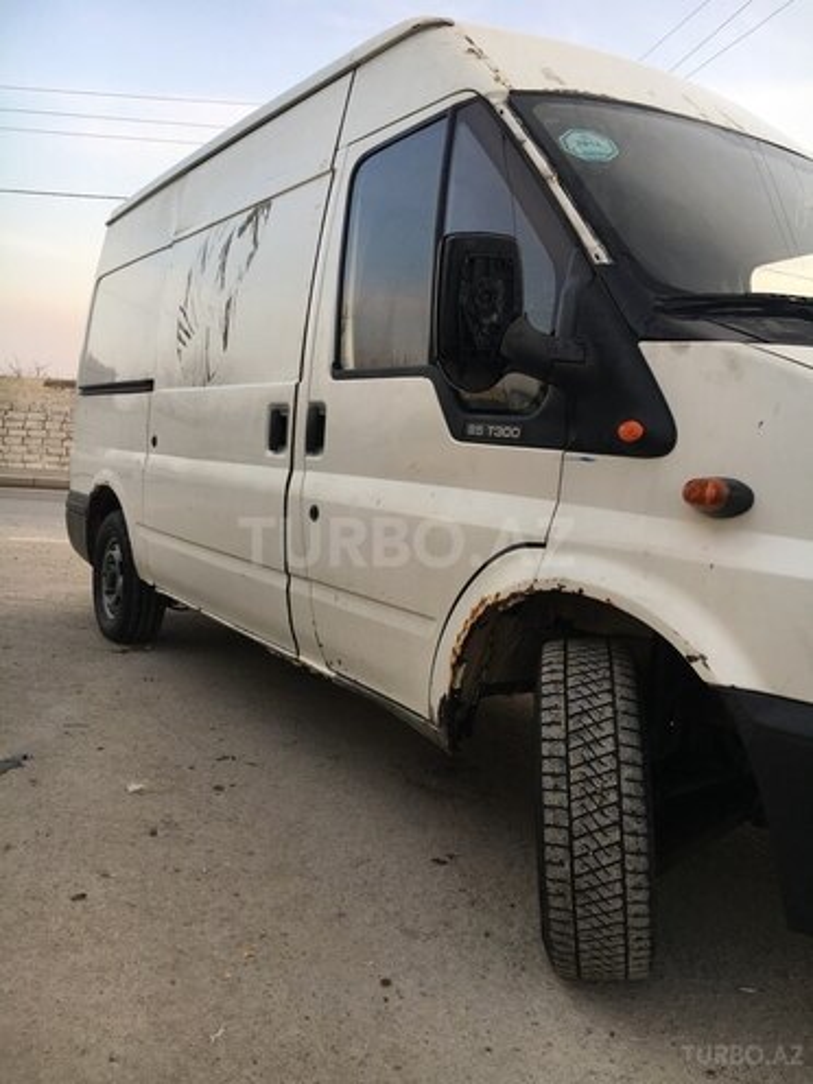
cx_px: 406
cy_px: 542
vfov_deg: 61.7
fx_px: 908
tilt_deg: -5.5
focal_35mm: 29
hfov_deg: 48.2
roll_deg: -4.0
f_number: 2.2
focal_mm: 4.15
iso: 25
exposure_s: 1/100
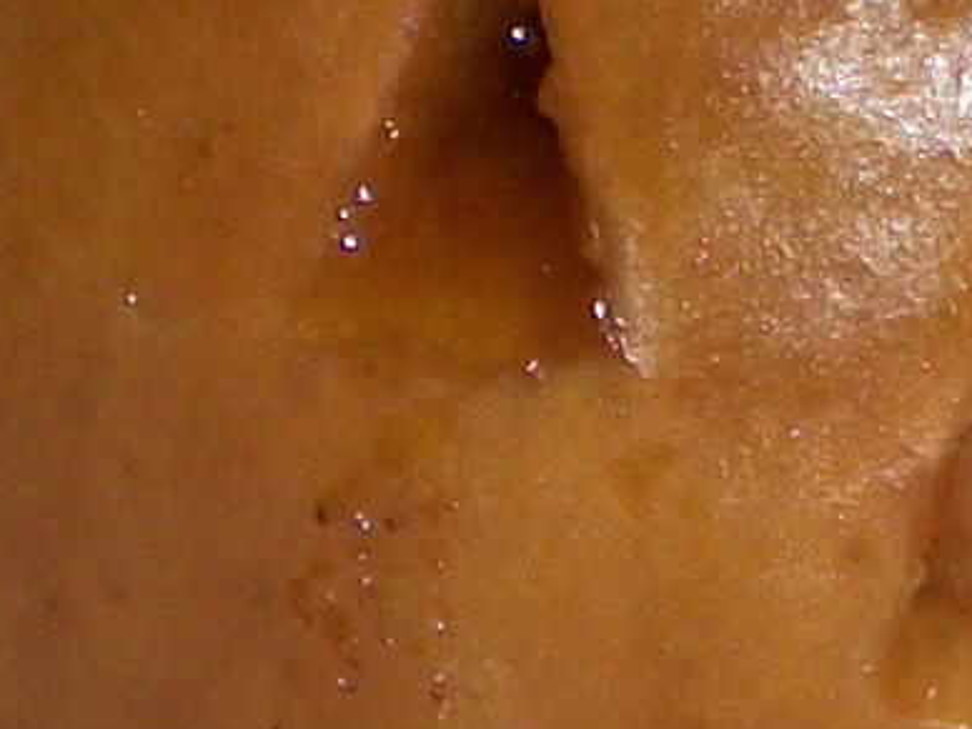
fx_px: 20835
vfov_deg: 2.0
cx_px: 2132
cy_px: 1313
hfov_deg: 2.7
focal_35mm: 742
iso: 80
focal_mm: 17.1
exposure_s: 1/60
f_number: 5.2
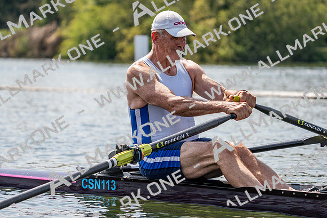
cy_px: 109
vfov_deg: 6.9
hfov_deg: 10.3
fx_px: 1817
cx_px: 164
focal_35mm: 200
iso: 200
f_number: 5.6
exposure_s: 1/1600
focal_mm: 200
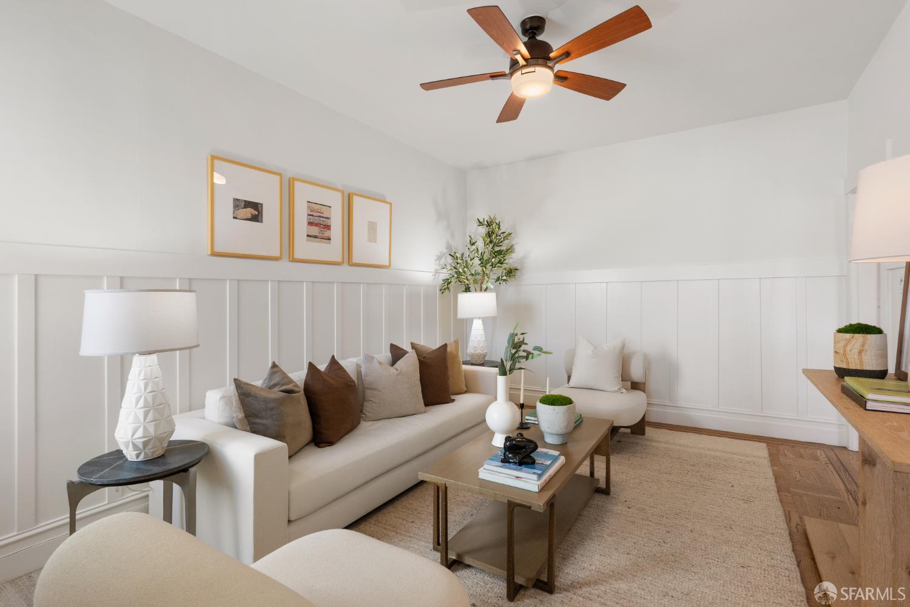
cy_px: 304
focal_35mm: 16
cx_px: 455
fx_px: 417
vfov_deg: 72.1
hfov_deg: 95.0
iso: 400
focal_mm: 16.5
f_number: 8
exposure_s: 1/40
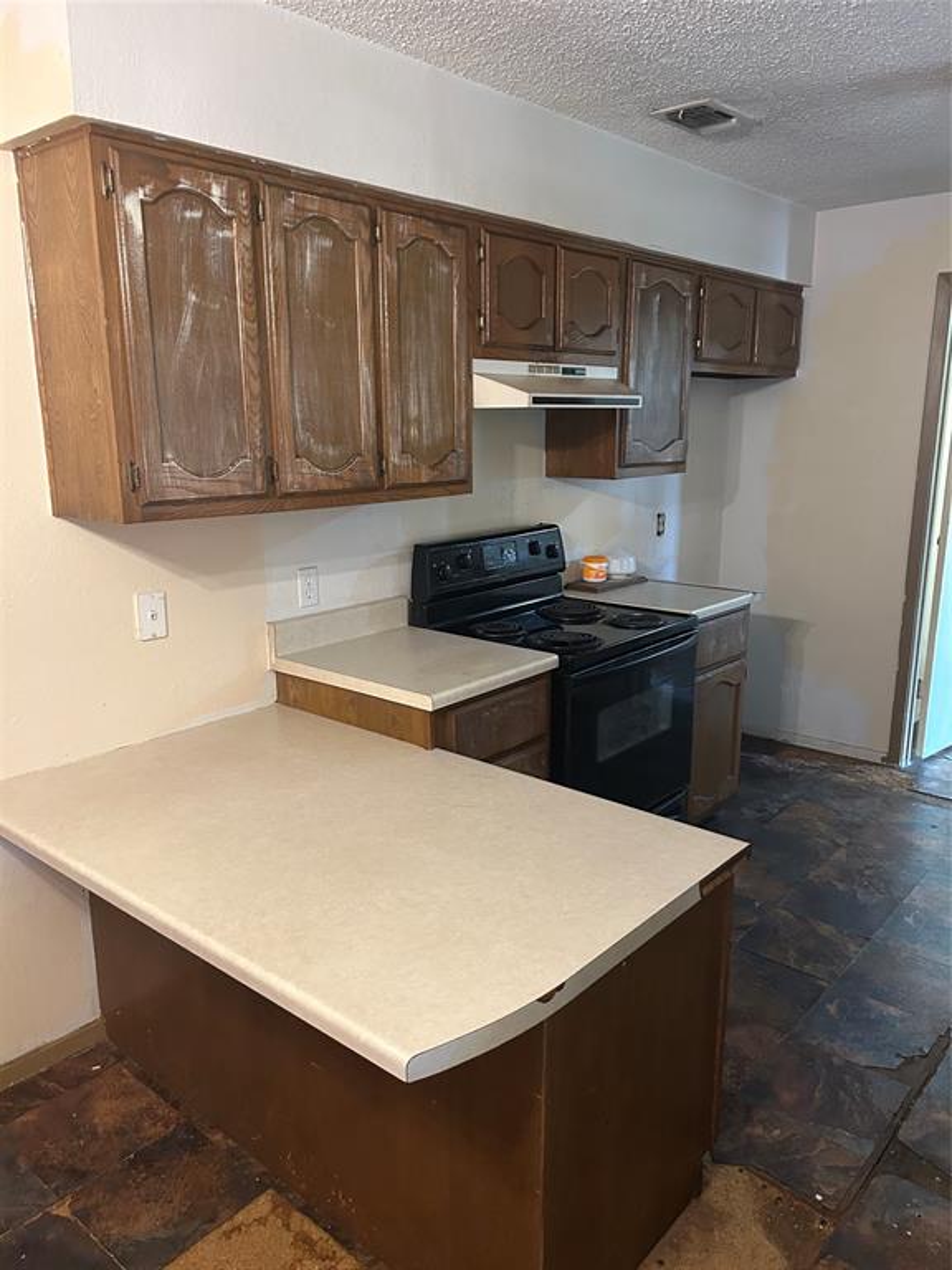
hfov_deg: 53.1
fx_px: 953
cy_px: 635
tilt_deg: -12.2
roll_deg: +1.2
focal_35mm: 26
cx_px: 476
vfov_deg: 67.3
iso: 500
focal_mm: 5.7
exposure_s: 1/40
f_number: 1.5
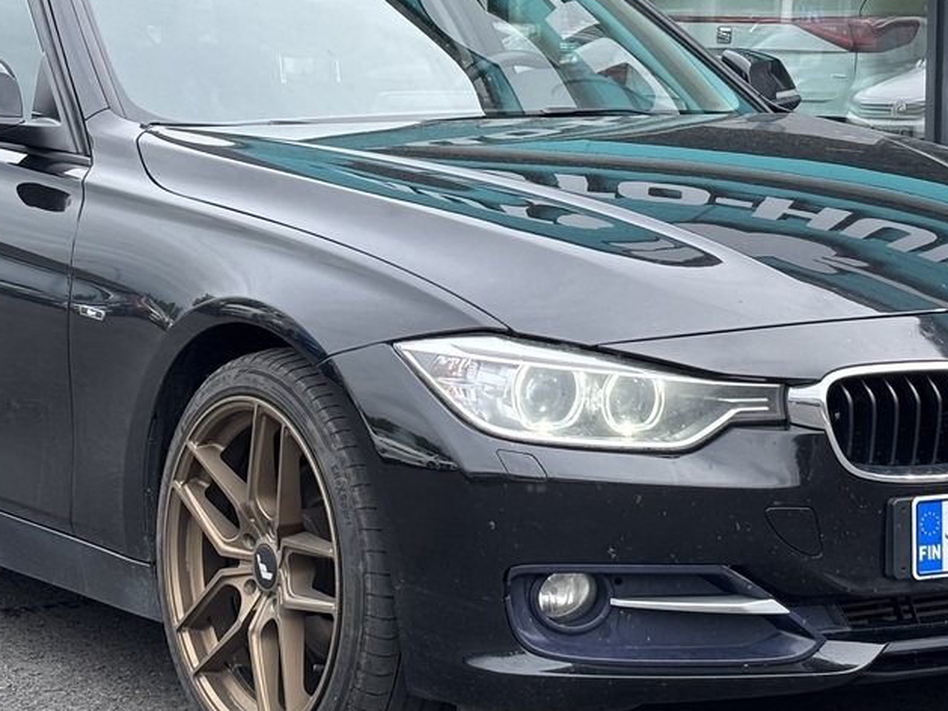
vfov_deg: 12.4
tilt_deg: -1.8
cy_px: 92
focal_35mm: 119
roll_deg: -1.8
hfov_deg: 16.5
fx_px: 3260
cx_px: 463
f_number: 1.6
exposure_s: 1/997
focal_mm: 5.96
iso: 32
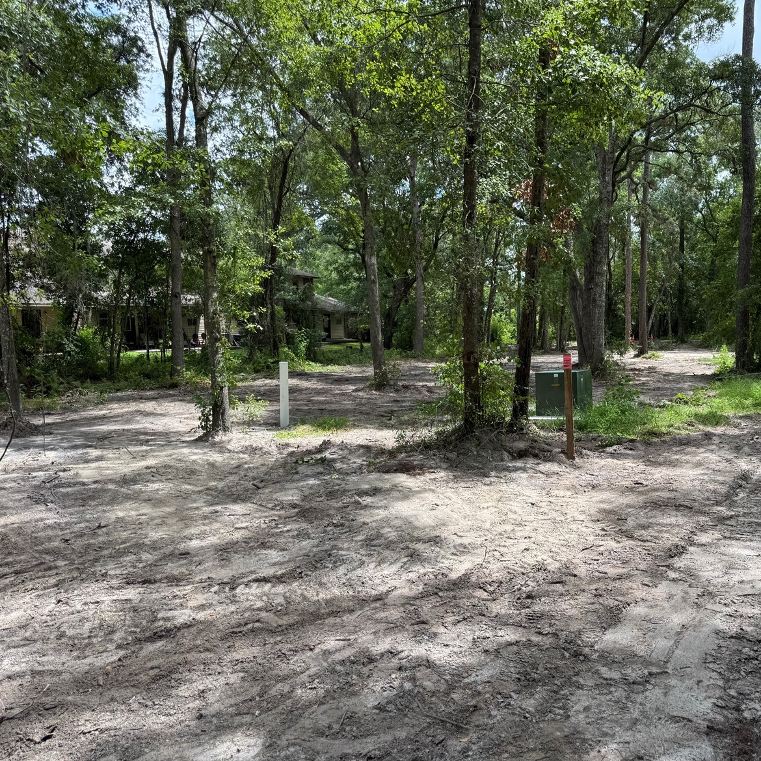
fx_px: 721
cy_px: 379
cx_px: 507
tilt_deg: -2.8
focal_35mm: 29
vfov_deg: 55.6
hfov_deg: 54.5
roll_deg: +0.8
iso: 80
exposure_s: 1/864
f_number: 1.78
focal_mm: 6.76
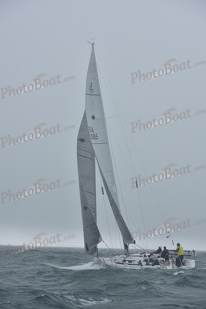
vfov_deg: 28.8
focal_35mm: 70
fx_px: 600
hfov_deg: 19.5
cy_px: 154
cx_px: 103
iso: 320
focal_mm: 70
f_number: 6.3
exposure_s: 1/800
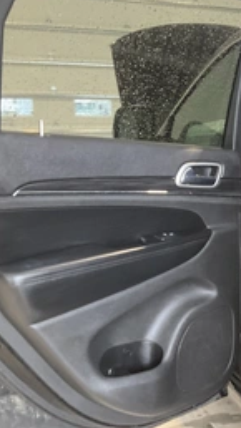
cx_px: 289
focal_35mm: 49
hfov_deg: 22.5
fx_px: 557
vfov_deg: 42.1
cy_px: 214
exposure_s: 1/42
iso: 320
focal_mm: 3
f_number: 1.8
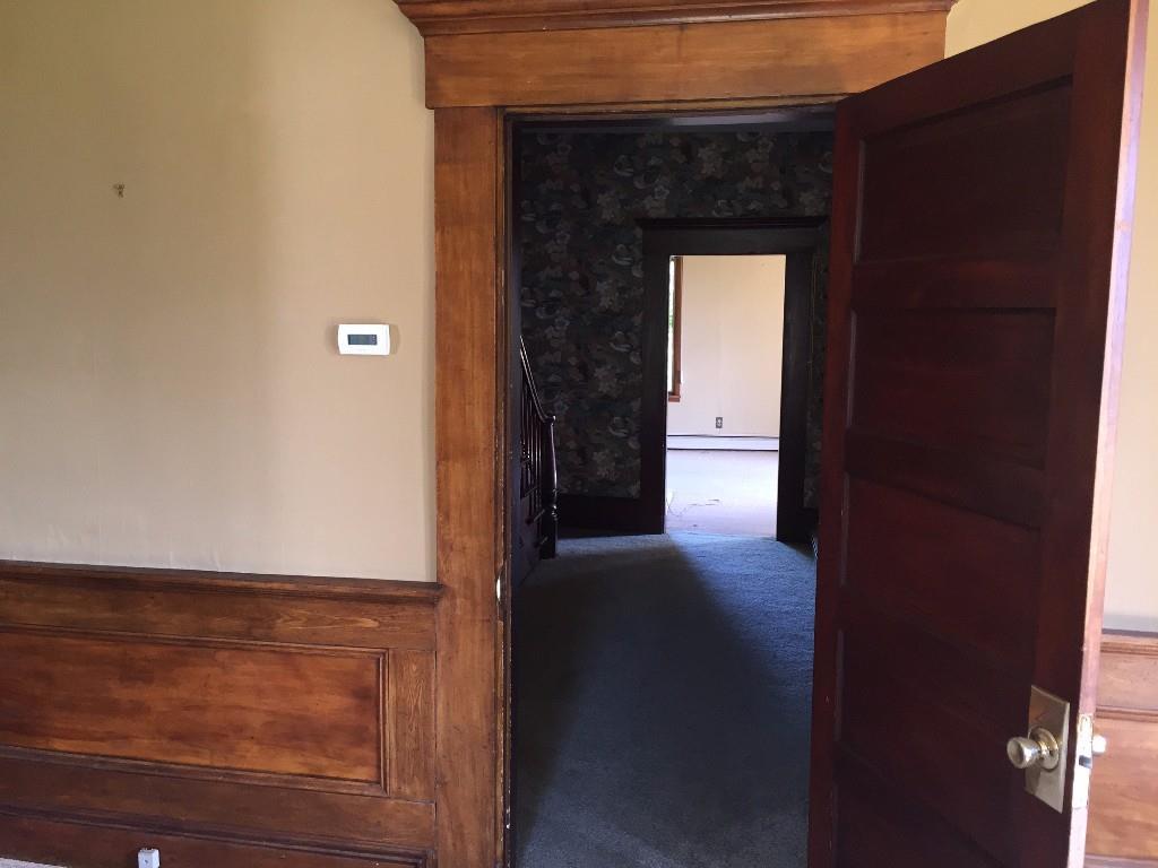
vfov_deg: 48.2
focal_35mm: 29
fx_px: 970
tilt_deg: -6.4
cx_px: 579
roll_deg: +0.0
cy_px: 434
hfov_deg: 61.7
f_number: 2.2
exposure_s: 1/30
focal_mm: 4.15
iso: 100
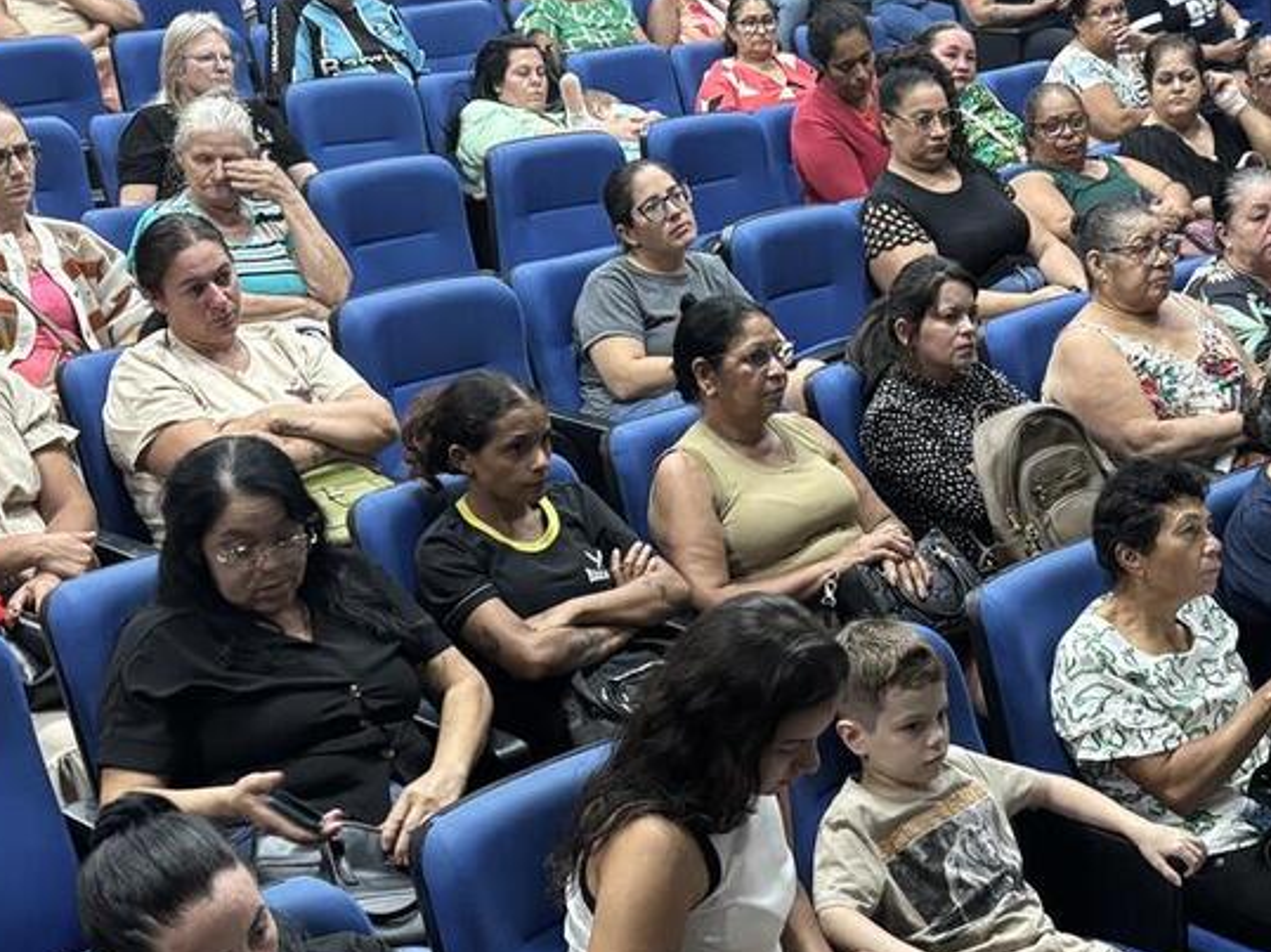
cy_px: 631
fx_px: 2129
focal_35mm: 58
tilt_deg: -21.2
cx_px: 931
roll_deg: +1.4
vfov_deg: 25.1
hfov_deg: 32.7
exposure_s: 1/30
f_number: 1.6
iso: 500
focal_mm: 5.96
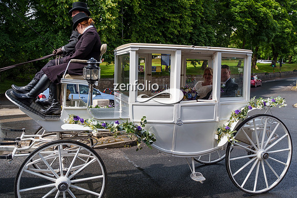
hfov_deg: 54.1
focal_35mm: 35
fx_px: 288
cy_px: 76
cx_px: 180
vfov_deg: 37.8
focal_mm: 28
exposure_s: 1/1250
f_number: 3.5
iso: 200
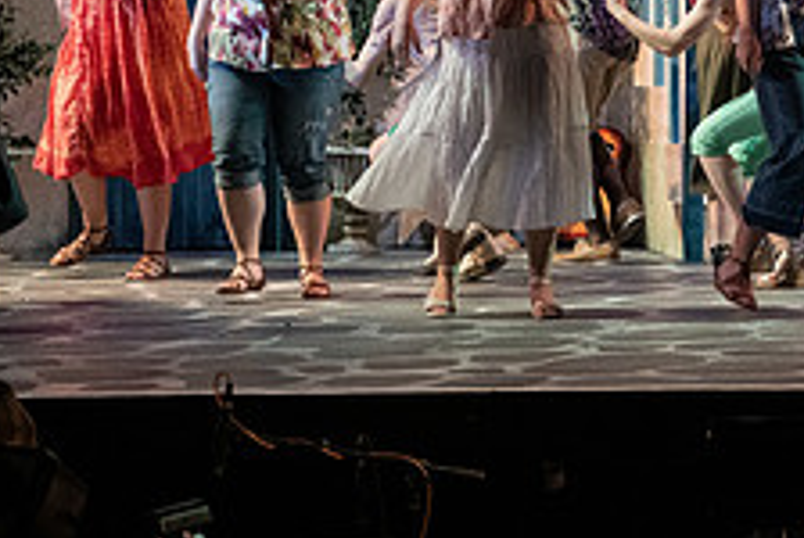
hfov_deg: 13.4
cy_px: 5
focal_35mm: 150
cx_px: 876
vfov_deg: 9.1
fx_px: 3354
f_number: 3.2
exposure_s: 1/400
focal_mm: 58
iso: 4000
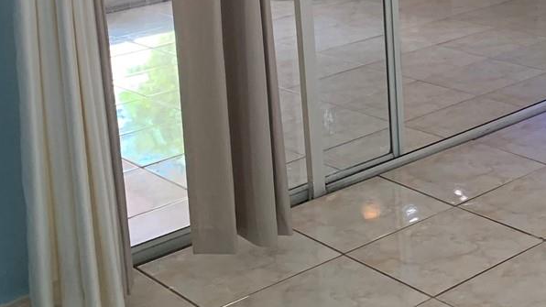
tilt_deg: -9.3
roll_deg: +1.6
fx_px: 1100
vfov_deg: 15.0
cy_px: -118
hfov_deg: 24.7
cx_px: 688
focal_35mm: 76
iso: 160
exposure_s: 1/60
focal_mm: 4.25
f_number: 1.8
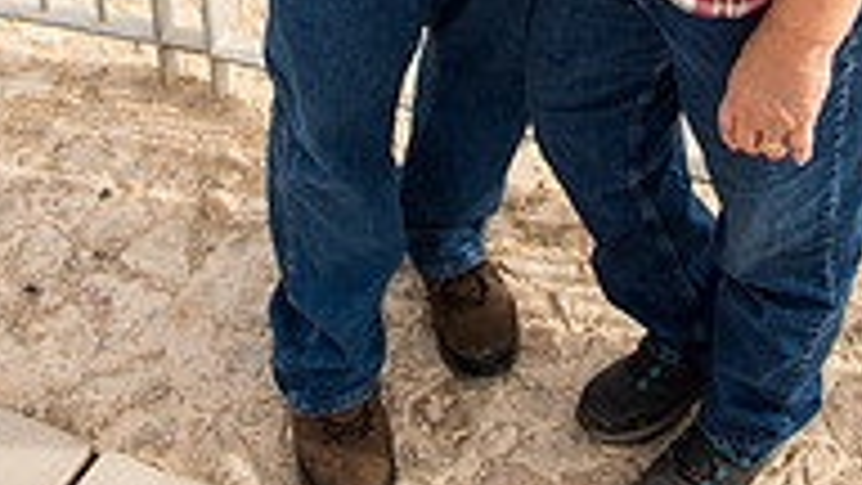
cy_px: -445
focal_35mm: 59
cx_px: 570
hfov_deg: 35.1
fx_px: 1349
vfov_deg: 16.3
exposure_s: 1/2500
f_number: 2.8
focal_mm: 24
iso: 200
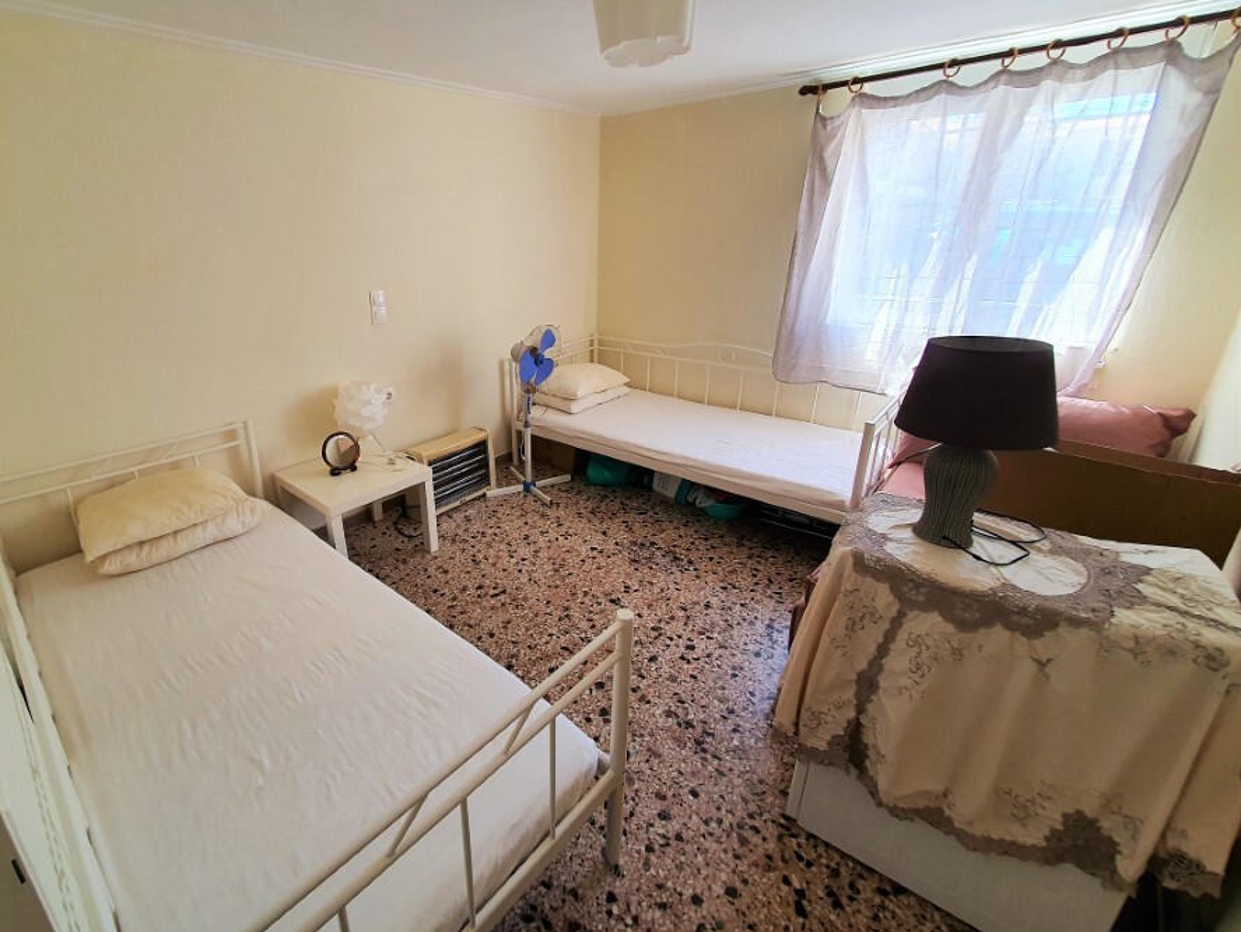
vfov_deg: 81.7
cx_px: 526
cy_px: 437
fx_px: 538
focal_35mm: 15
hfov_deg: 97.4
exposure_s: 1/50
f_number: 2.2
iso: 64
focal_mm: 1.8
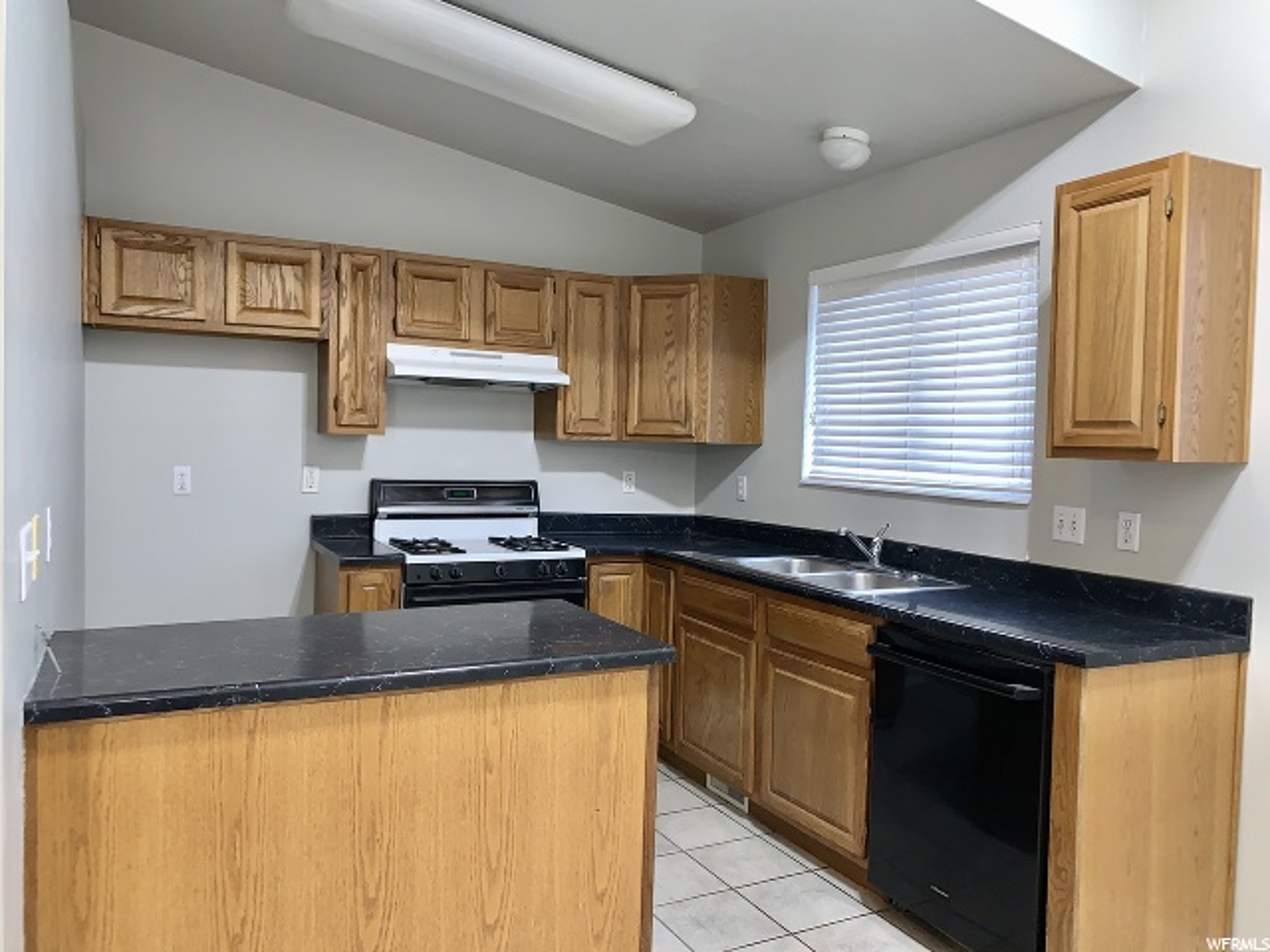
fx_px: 954
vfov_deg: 53.1
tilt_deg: -2.4
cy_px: 476
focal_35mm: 26
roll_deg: -1.6
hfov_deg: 67.3
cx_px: 635
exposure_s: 1/9
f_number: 1.8
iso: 80
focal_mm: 4.25
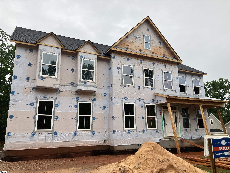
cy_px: 86
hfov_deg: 63.4
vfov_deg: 49.7
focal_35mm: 28
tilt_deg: +12.6
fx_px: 186
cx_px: 115
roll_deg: -0.5
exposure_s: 1/121
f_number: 1.8
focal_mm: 3.99
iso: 80
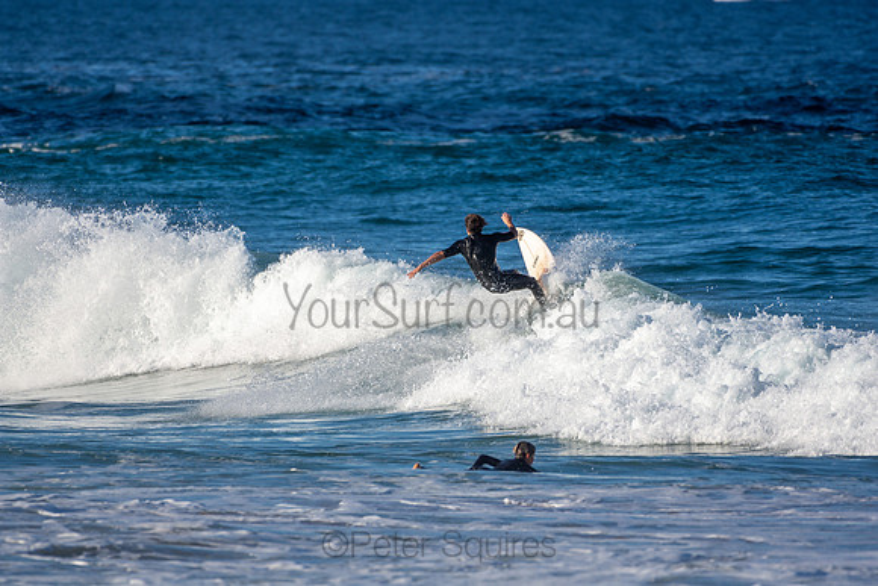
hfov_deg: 2.7
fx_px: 18295
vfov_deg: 1.8
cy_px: 293
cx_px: 439
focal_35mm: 750
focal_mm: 500
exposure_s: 1/1250
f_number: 5.6
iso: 160
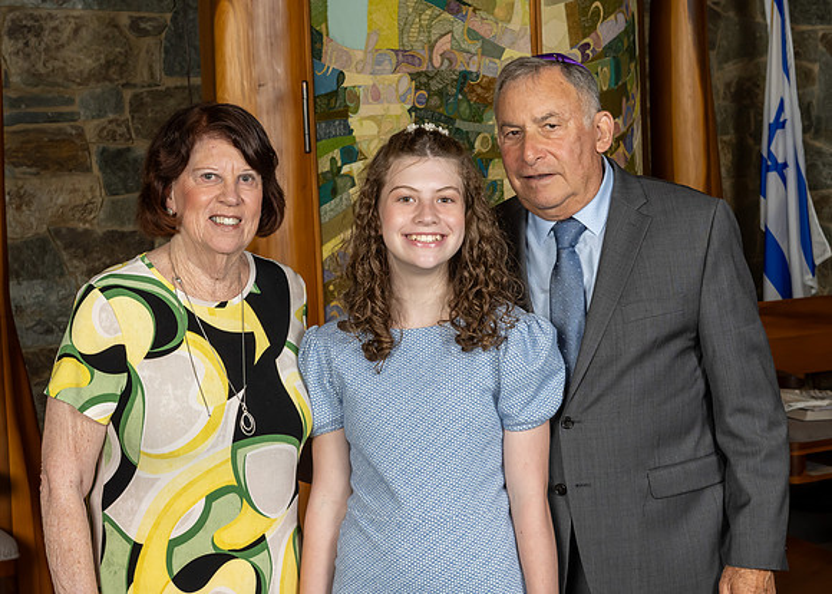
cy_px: 283
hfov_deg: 26.9
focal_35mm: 74
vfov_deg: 19.4
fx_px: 1738
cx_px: 413
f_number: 8
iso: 640
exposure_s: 1/200
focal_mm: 45
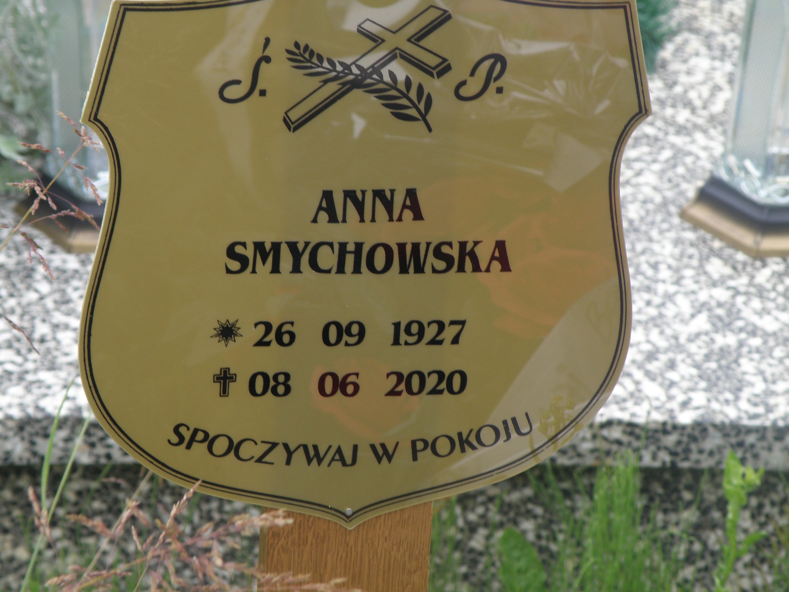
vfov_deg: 13.0
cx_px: 394
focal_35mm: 114
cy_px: 296
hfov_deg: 17.3
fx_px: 2598
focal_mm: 20.19
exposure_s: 1/100
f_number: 4.2
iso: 64
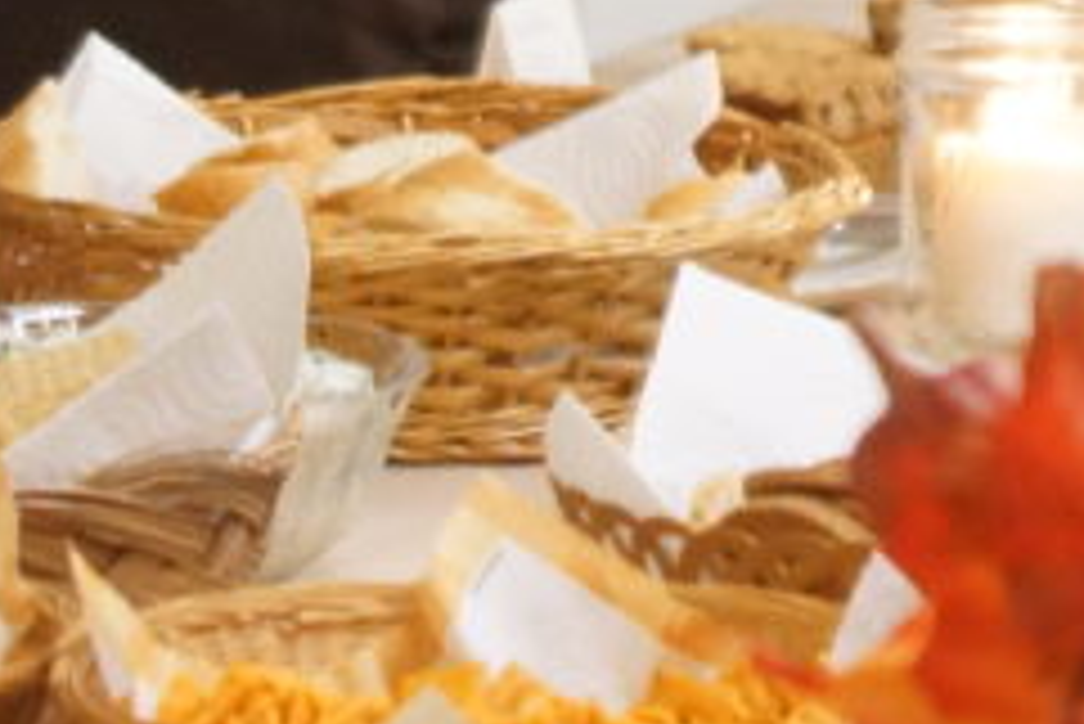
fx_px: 8395
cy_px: -875
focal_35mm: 279
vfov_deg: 4.8
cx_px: 1165
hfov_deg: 7.3
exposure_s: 1/30
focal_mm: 35
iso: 1600
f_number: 4
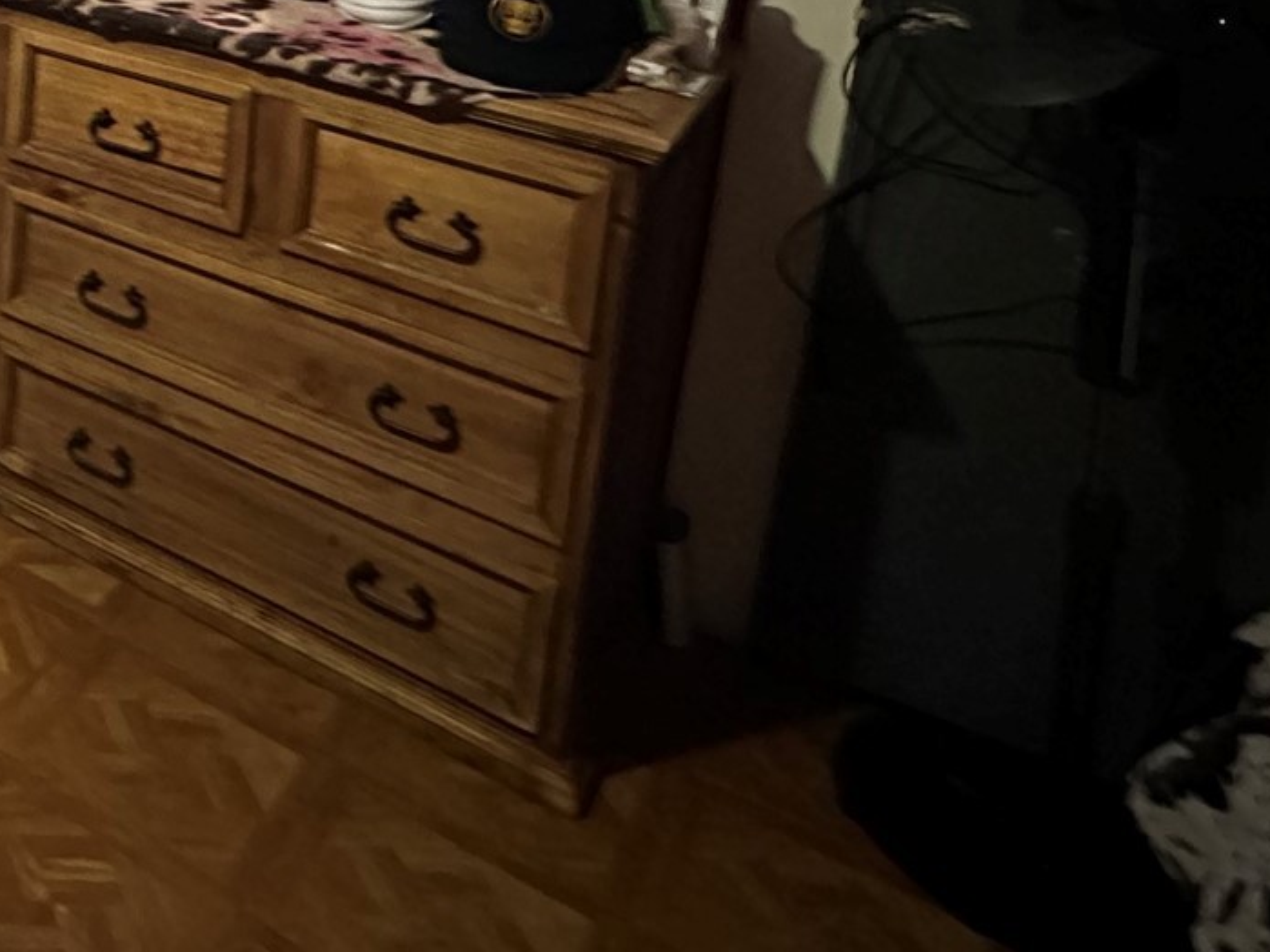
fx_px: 1504
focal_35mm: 41
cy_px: -211
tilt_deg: -10.6
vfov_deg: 29.7
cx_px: -478
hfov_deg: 31.7
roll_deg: -0.7
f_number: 2.2
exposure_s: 1/40
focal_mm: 2.22
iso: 1250
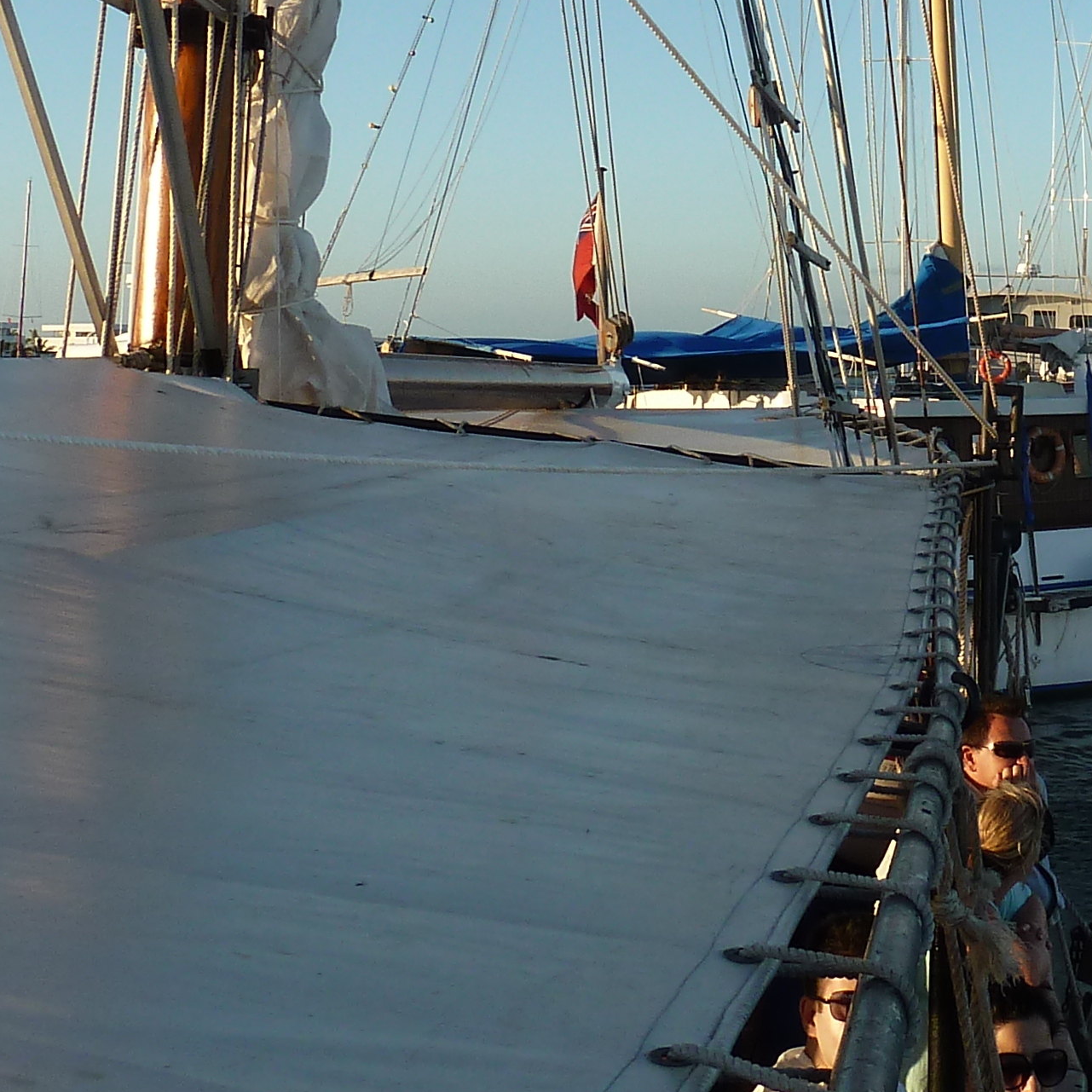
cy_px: 218
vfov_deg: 24.6
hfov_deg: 24.3
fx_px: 2463
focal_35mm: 69
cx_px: 981
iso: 80
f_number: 4
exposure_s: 1/320
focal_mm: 4.1
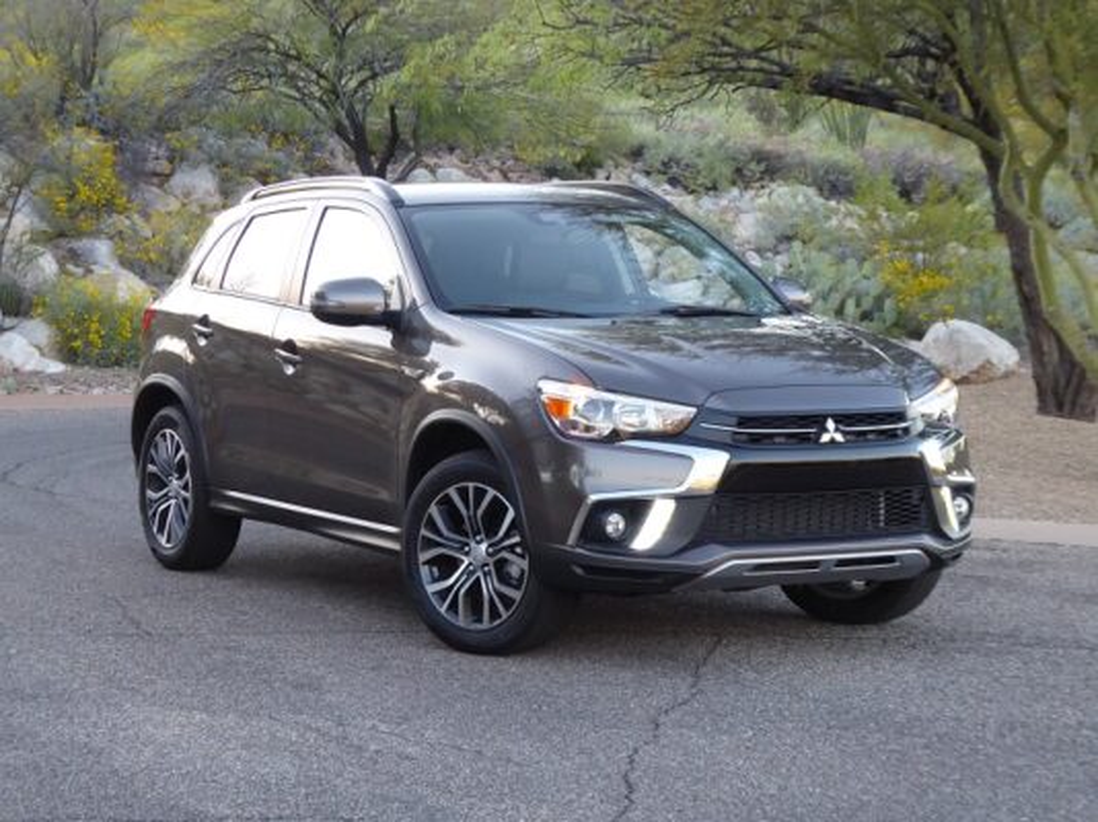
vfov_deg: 16.2
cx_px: 549
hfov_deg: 21.5
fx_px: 2885
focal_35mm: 91
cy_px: 411
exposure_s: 1/60
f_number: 4.8
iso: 320
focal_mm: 15
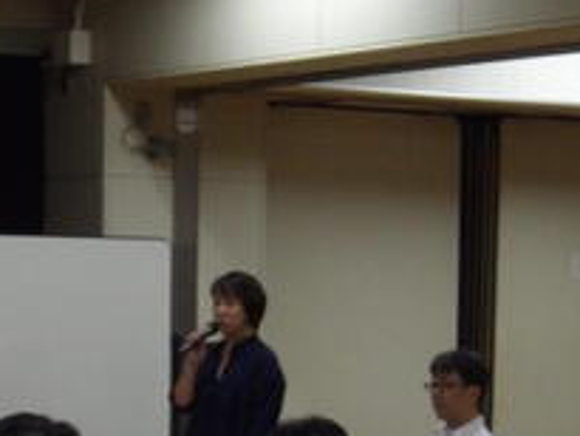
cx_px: 40
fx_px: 2850
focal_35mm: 170
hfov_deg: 11.5
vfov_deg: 8.7
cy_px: 391
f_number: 5.6
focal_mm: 15.6
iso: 800
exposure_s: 1/60
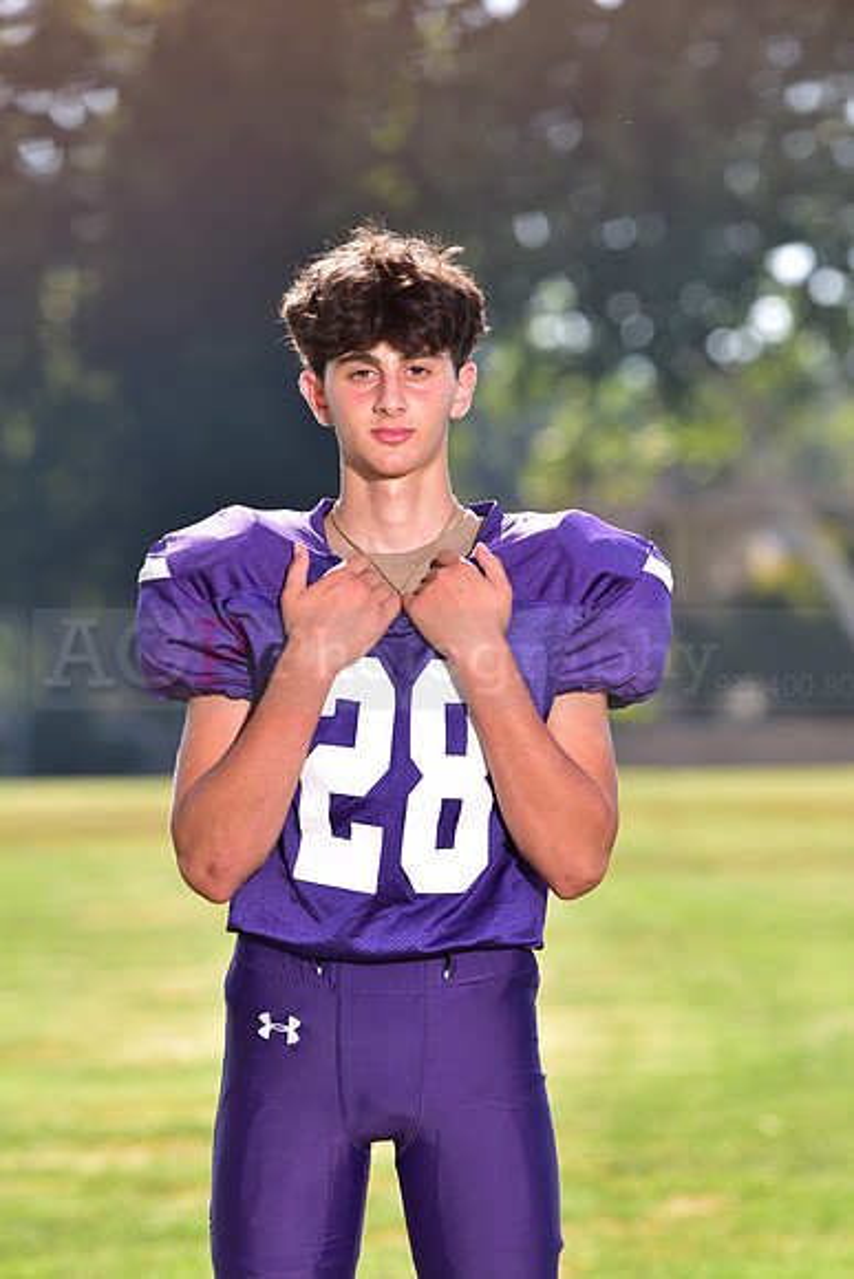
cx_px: 427
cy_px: 640
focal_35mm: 200
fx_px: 7112
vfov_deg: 10.3
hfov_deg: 6.9
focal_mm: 200
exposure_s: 1/250
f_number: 5
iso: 100
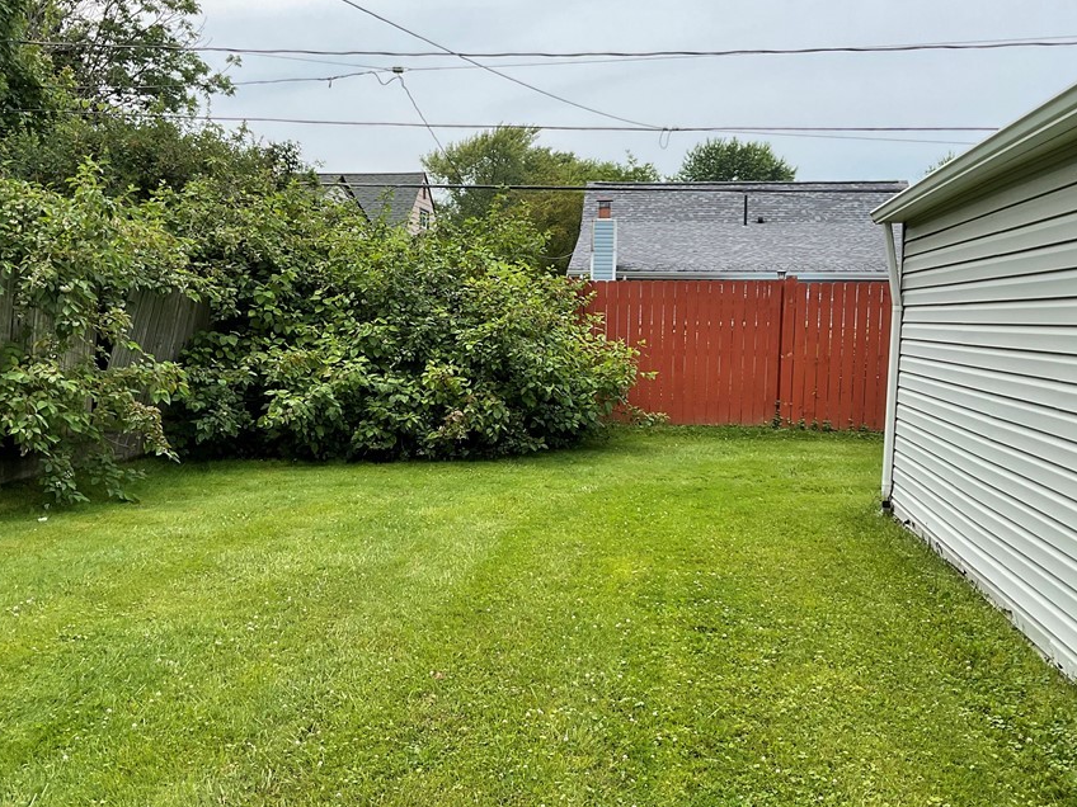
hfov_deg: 52.6
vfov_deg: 40.7
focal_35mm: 35
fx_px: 1089
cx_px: 511
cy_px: 435
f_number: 1.8
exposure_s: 1/1144
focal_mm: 3
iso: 16
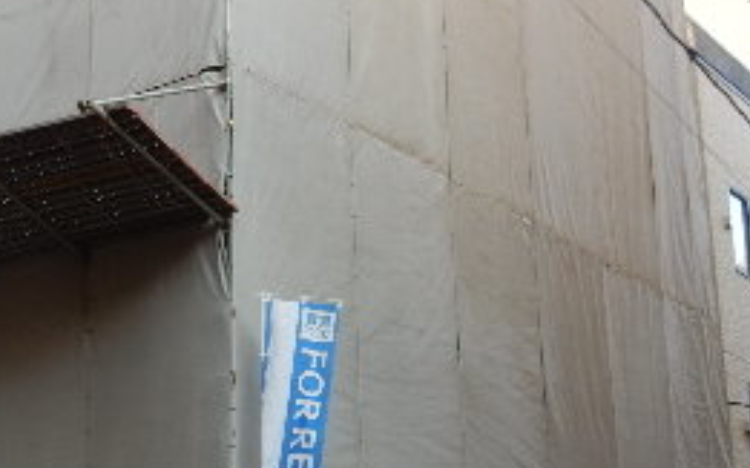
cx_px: 98
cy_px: 324
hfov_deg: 30.4
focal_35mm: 65
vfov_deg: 19.9
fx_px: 1328
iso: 125
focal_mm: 4.5
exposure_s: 1/60
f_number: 3.7
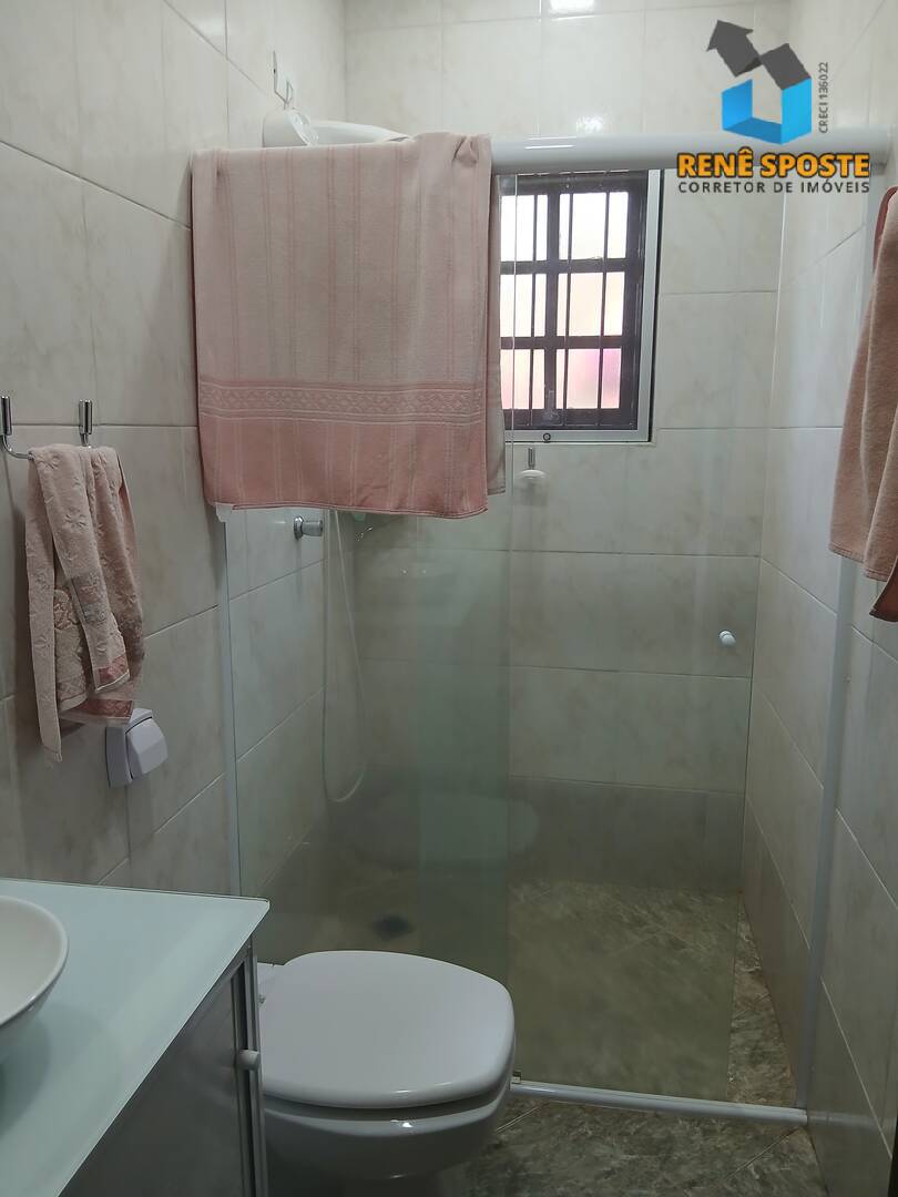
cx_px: 449
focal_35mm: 26
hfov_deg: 53.1
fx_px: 899
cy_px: 598
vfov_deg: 67.3
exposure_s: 1/60
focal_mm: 3.98
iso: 200
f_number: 1.8
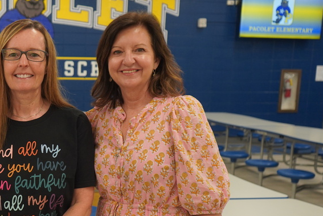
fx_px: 502
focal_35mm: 56
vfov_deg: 24.0
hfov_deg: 33.8
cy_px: 154
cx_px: 34
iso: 1250
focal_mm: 31
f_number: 4
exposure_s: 1/160
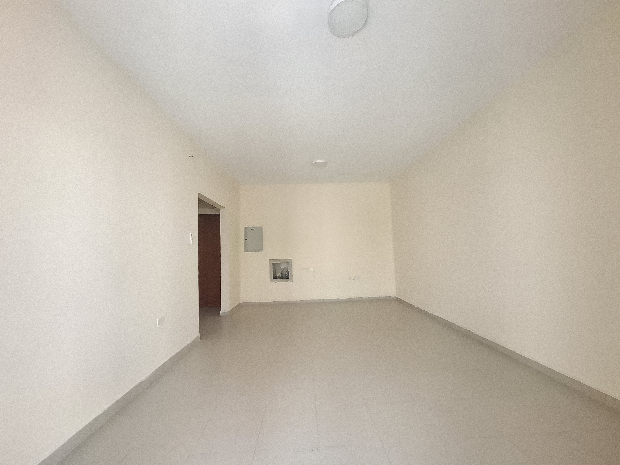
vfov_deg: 89.9
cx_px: 310
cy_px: 232
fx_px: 233
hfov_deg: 106.2
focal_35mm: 13
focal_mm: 1.74
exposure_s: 1/25
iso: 200
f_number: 2.2
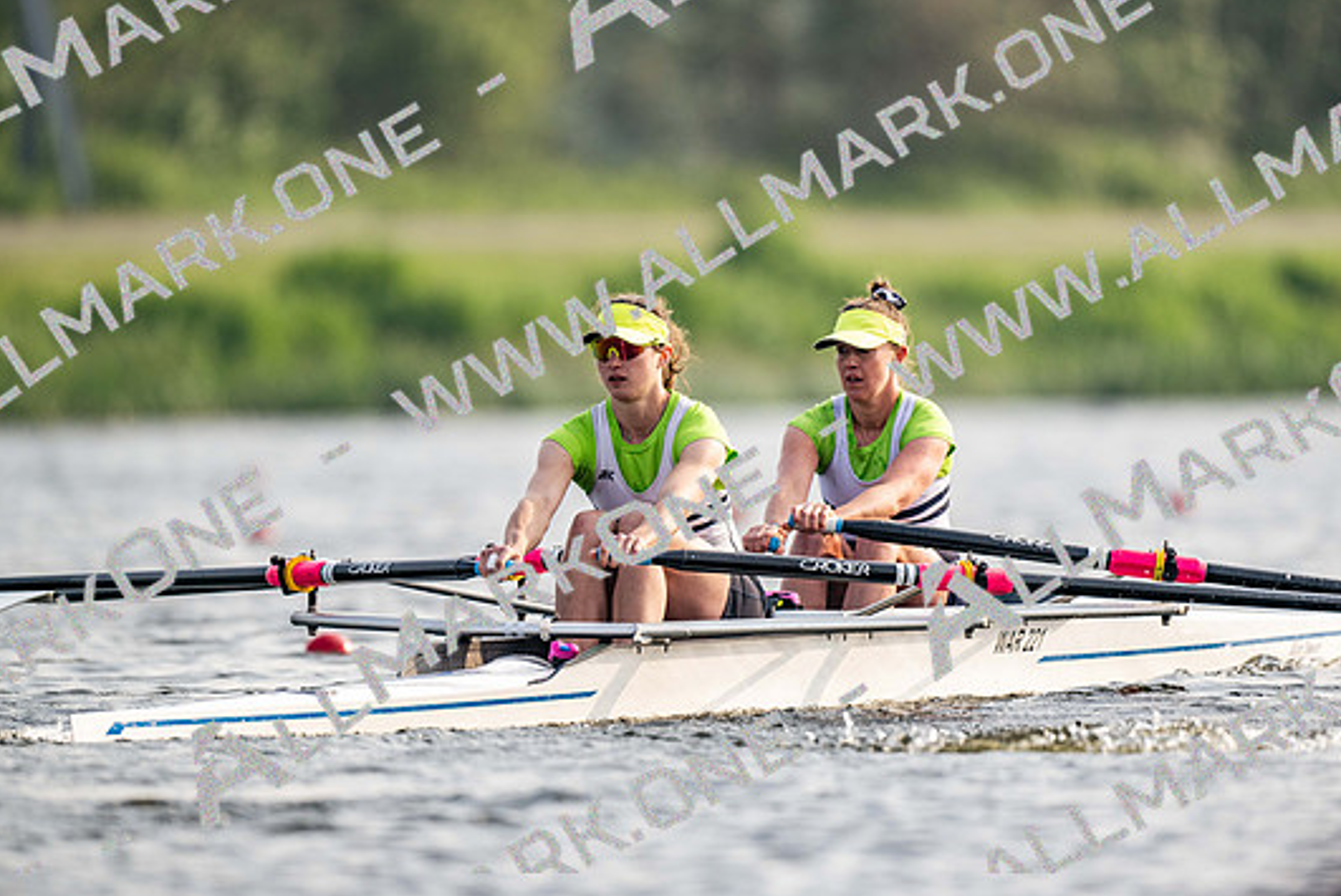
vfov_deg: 2.1
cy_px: 440
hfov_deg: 3.1
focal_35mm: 655
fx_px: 24418
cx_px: 705
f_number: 4
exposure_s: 1/2500
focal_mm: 600
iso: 360
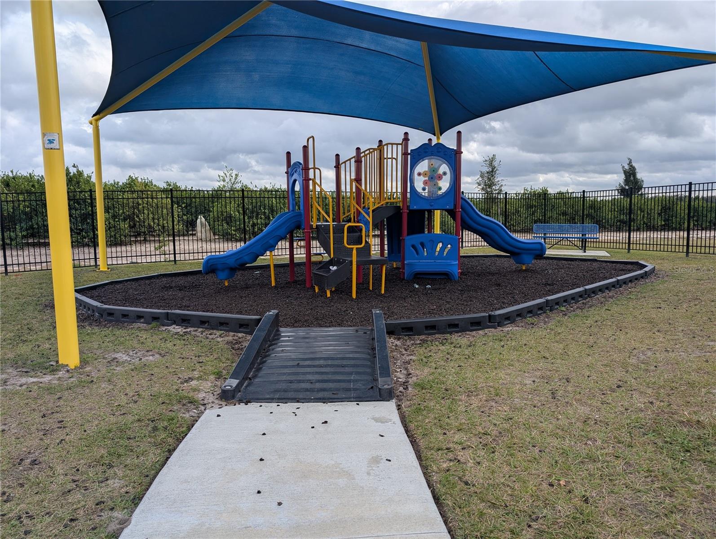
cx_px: 358
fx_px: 497
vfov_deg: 56.9
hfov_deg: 71.5
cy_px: 270
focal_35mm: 24
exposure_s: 1/1037
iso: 18
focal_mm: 6.9
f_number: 1.68
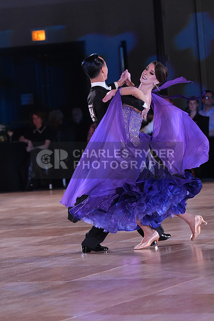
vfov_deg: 10.3
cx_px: 107
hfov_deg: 6.9
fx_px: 1782
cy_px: 160
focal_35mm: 200
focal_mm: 200
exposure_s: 1/250
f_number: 5.6
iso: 5000
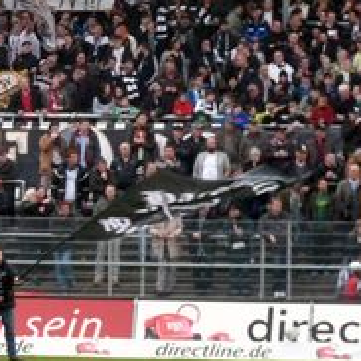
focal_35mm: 379
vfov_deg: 4.6
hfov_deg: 4.6
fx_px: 4472
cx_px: -130
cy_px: -9
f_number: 3.6
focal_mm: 24.5
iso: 400
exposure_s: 1/50
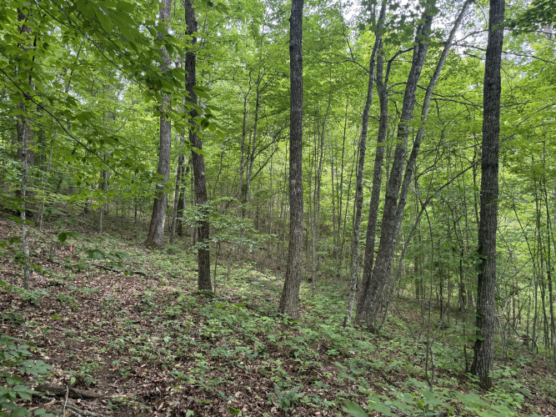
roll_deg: +0.6
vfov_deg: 56.8
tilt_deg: +3.1
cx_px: 278
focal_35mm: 24
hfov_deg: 71.6
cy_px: 208
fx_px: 385
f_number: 1.78
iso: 125
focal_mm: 6.76
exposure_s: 1/207
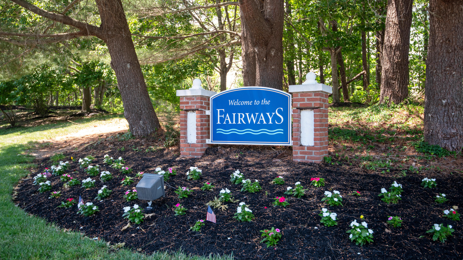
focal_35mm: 37
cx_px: 233
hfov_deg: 54.0
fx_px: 454
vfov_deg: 32.0
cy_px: 132
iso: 400
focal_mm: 35
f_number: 4
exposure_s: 1/250
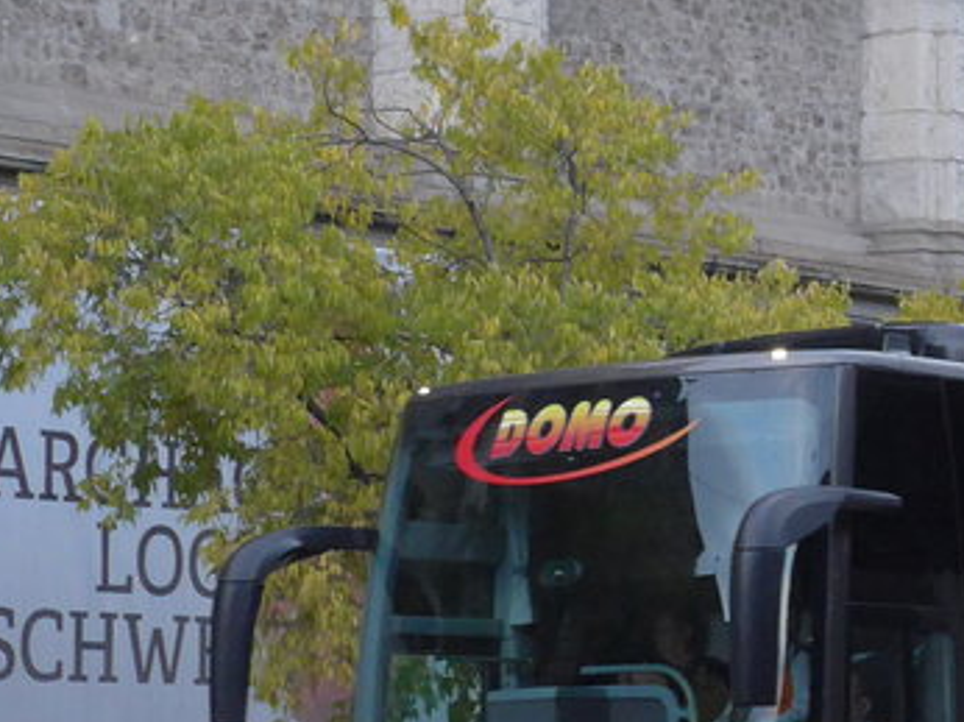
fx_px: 4731
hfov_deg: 11.6
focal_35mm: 170
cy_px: 268
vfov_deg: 8.7
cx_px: 889
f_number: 3.2
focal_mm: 10.1
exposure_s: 1/125
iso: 400
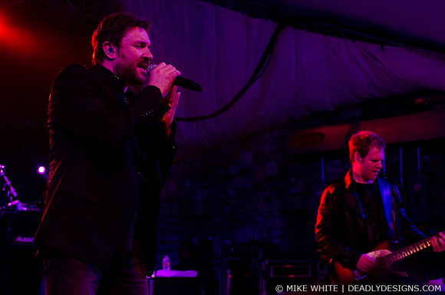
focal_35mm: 60
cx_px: 222
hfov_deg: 33.5
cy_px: 148
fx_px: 740
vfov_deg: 22.5
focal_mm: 40
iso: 1600
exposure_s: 1/200
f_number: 3.5
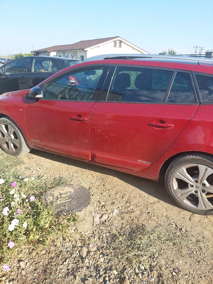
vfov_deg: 69.4
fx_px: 205
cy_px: 142
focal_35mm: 25
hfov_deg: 54.9
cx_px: 106
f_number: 1.8
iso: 40
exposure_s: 1/667
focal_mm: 5.23
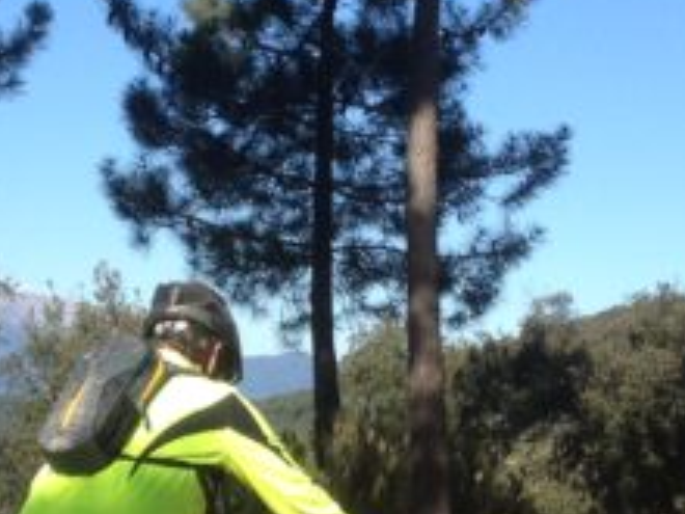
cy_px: 402
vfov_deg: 12.1
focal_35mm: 122
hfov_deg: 16.1
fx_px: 2414
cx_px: 333
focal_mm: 4.28
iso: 50
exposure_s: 1/1200
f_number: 2.4
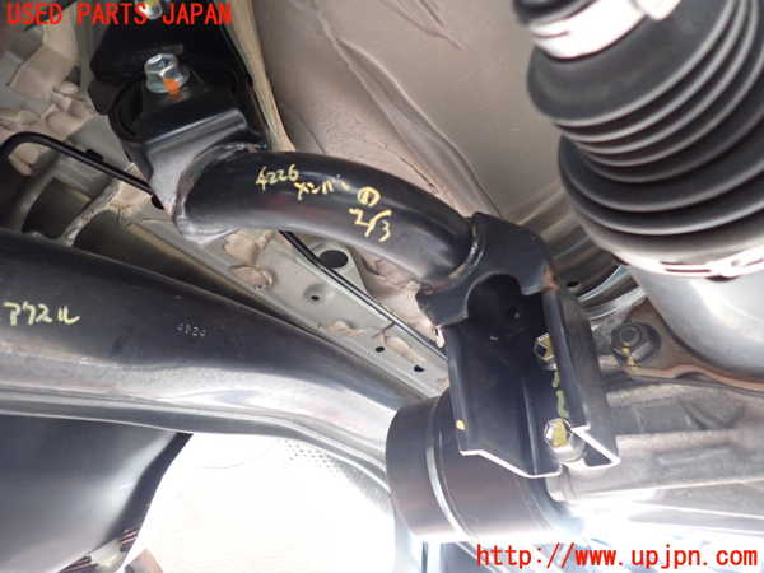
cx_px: 382
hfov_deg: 69.4
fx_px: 552
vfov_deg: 54.9
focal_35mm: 25
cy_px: 286
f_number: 2
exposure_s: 1/30
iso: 500
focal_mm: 4.5
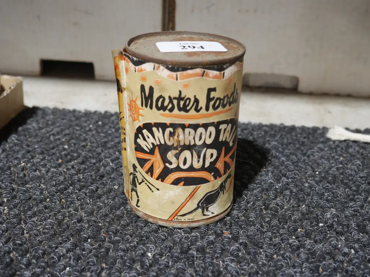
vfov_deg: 29.1
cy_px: 138
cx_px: 185
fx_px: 534
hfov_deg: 38.2
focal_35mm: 50
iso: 1000
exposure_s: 1/60
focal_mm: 25
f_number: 5.3
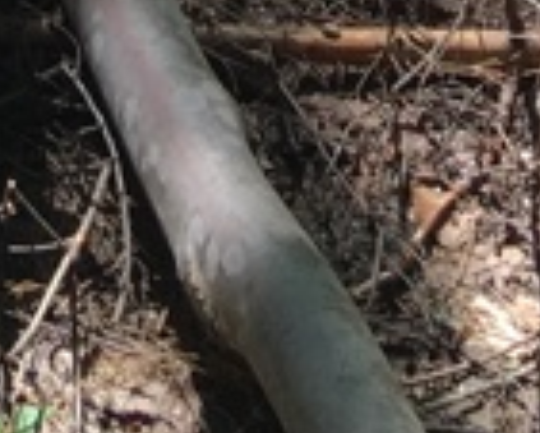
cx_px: -107
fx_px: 3295
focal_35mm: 206
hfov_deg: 9.3
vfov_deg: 6.2
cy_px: -1314
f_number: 2.2
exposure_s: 1/149
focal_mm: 4.15
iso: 25
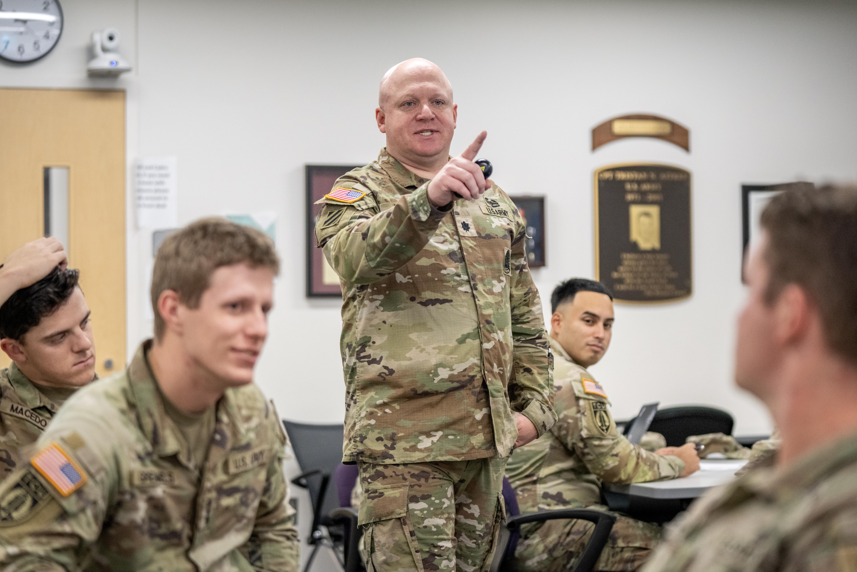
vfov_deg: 15.2
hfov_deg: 22.6
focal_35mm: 90
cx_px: 428
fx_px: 2142
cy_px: 286
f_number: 2.8
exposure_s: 1/500
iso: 2500
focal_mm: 90
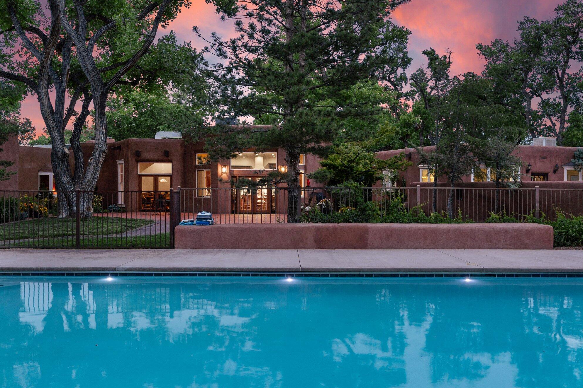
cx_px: 287
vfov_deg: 38.9
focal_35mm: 34
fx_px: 551
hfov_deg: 55.8
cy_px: 199
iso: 250
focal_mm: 22
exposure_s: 1/4
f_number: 8
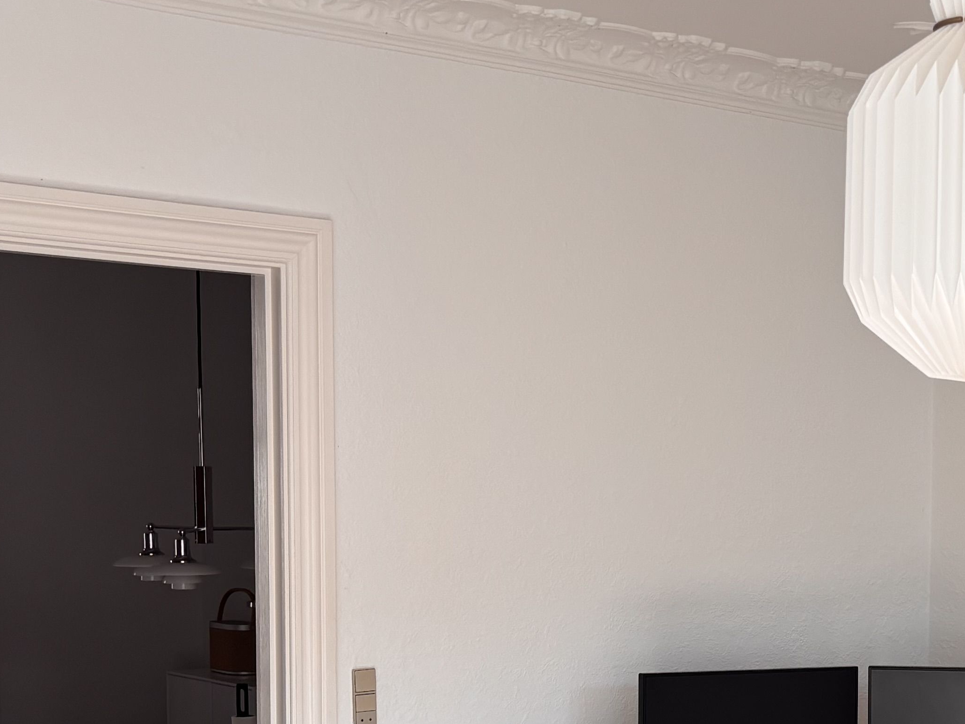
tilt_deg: -5.9
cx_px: 943
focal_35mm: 72
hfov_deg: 25.8
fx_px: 2007
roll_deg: -2.4
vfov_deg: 20.0
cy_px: 668
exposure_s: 1/189
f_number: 1.6
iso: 40
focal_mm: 5.96
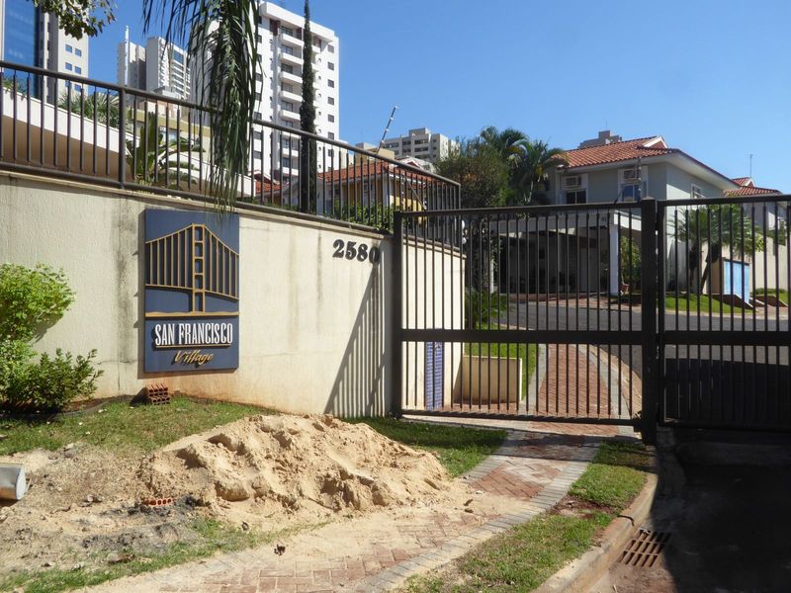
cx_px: 396
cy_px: 296
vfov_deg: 49.7
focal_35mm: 28
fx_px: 640
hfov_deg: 63.4
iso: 80
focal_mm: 5
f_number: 7.1
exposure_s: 1/200
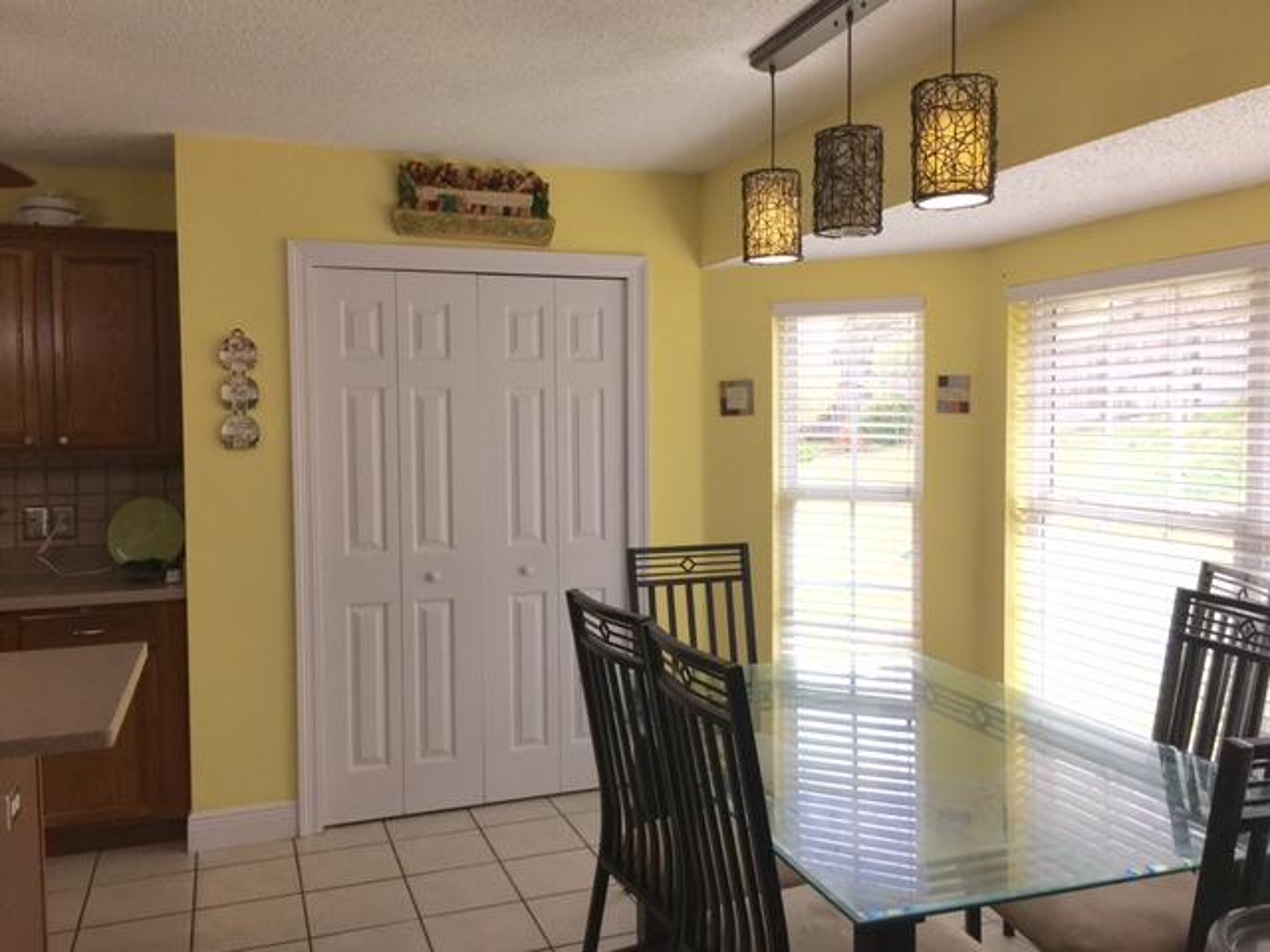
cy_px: 476
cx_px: 635
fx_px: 1064
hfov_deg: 61.7
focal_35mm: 29
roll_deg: +0.5
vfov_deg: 48.2
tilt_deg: -2.4
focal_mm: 4.15
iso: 25
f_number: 2.2
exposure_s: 1/120
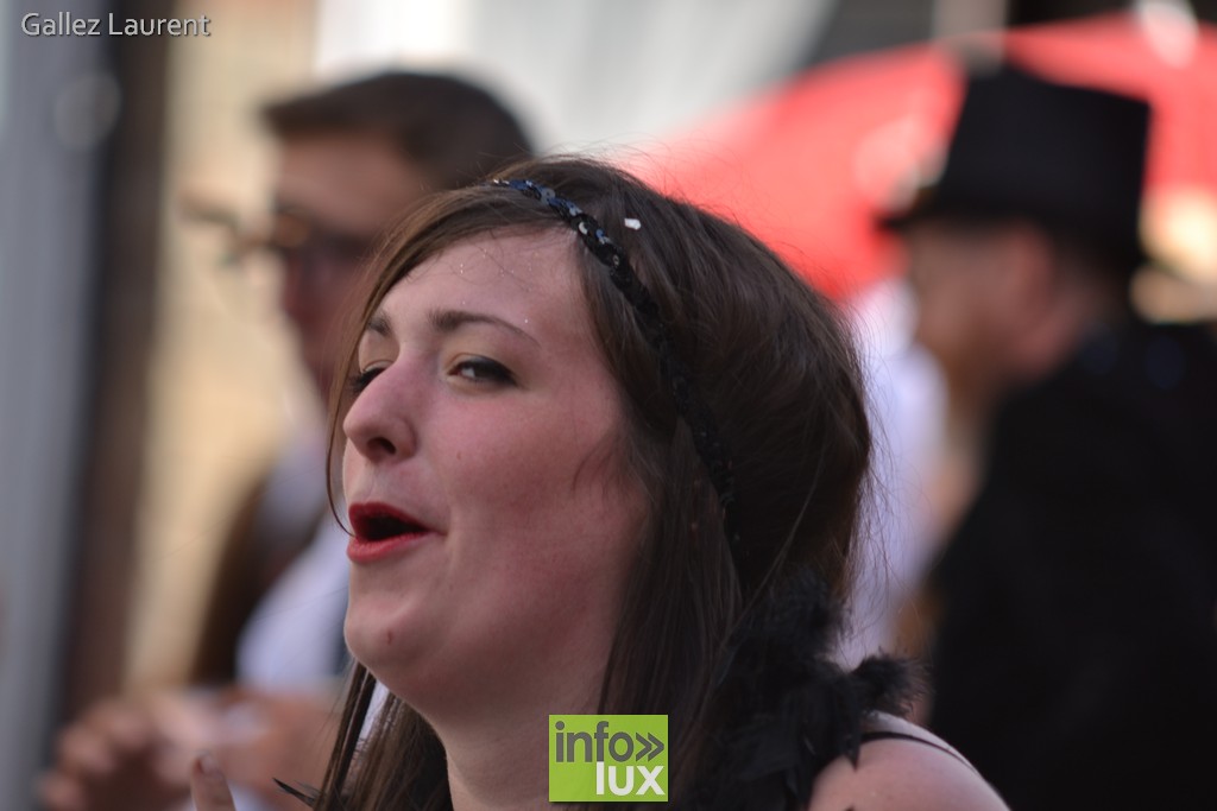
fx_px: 7607
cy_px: 406
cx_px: 608
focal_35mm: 225
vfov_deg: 6.1
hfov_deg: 9.1
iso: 100
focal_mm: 150
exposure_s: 1/500
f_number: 2.8
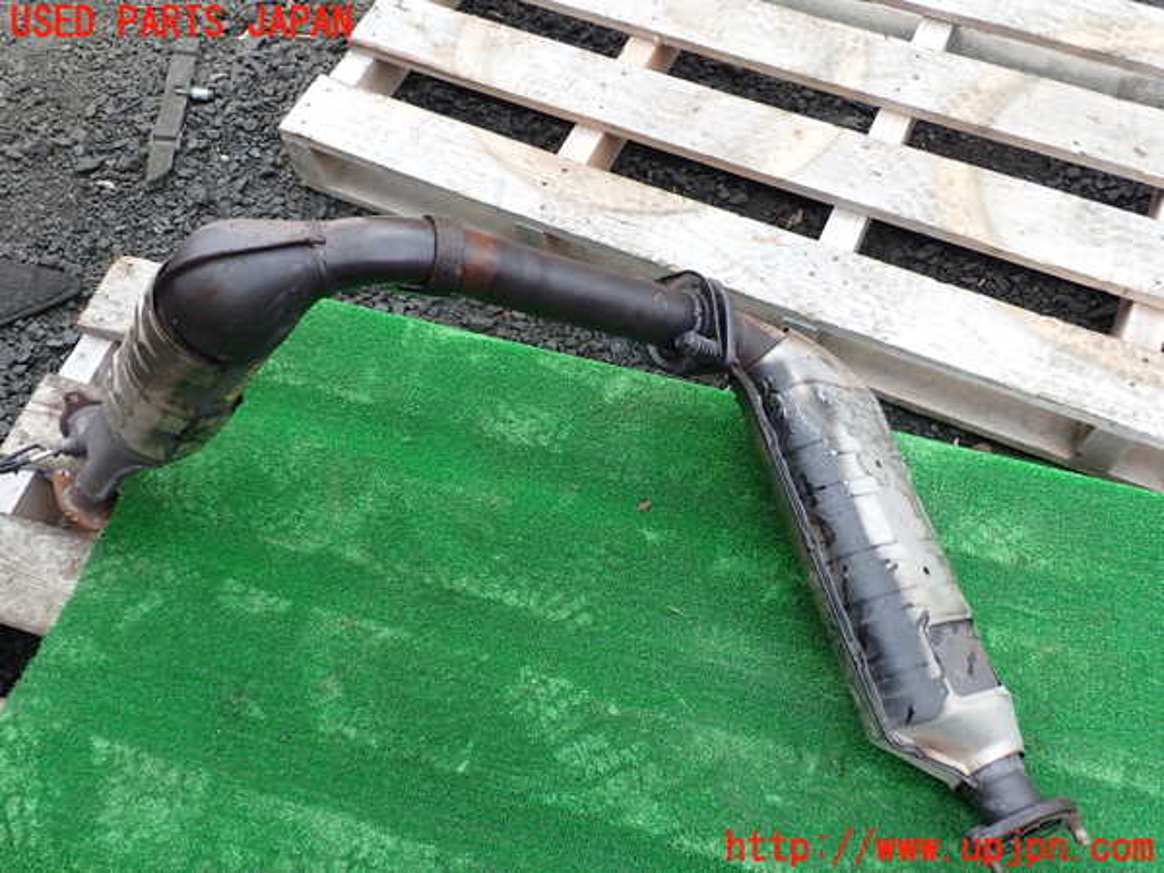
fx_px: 1009
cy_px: 436
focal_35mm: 30
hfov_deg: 60.0
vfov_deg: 46.8
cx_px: 582
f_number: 3.2
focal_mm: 5.4
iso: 100
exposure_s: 1/125
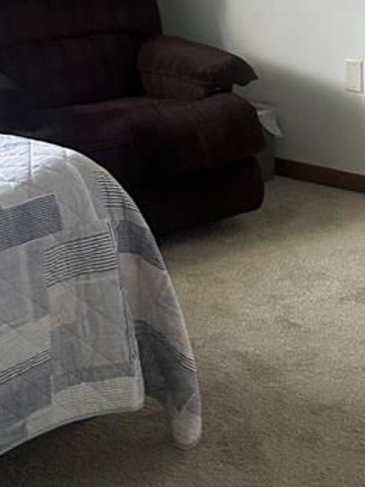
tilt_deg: -14.9
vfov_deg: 23.5
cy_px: 180
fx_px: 1168
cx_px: 435
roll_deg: -1.1
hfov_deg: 17.0
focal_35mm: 83
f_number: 1.78
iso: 250
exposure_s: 1/60
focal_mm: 6.86
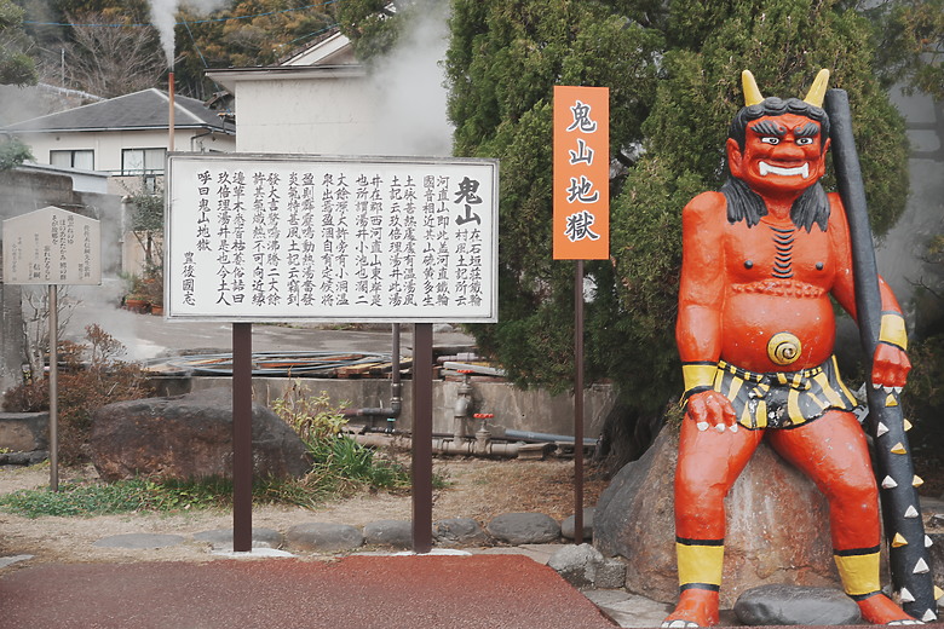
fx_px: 1416
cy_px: 314
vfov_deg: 25.1
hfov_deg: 36.9
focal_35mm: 54
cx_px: 472
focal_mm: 54
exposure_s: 1/100
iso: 100
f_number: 4
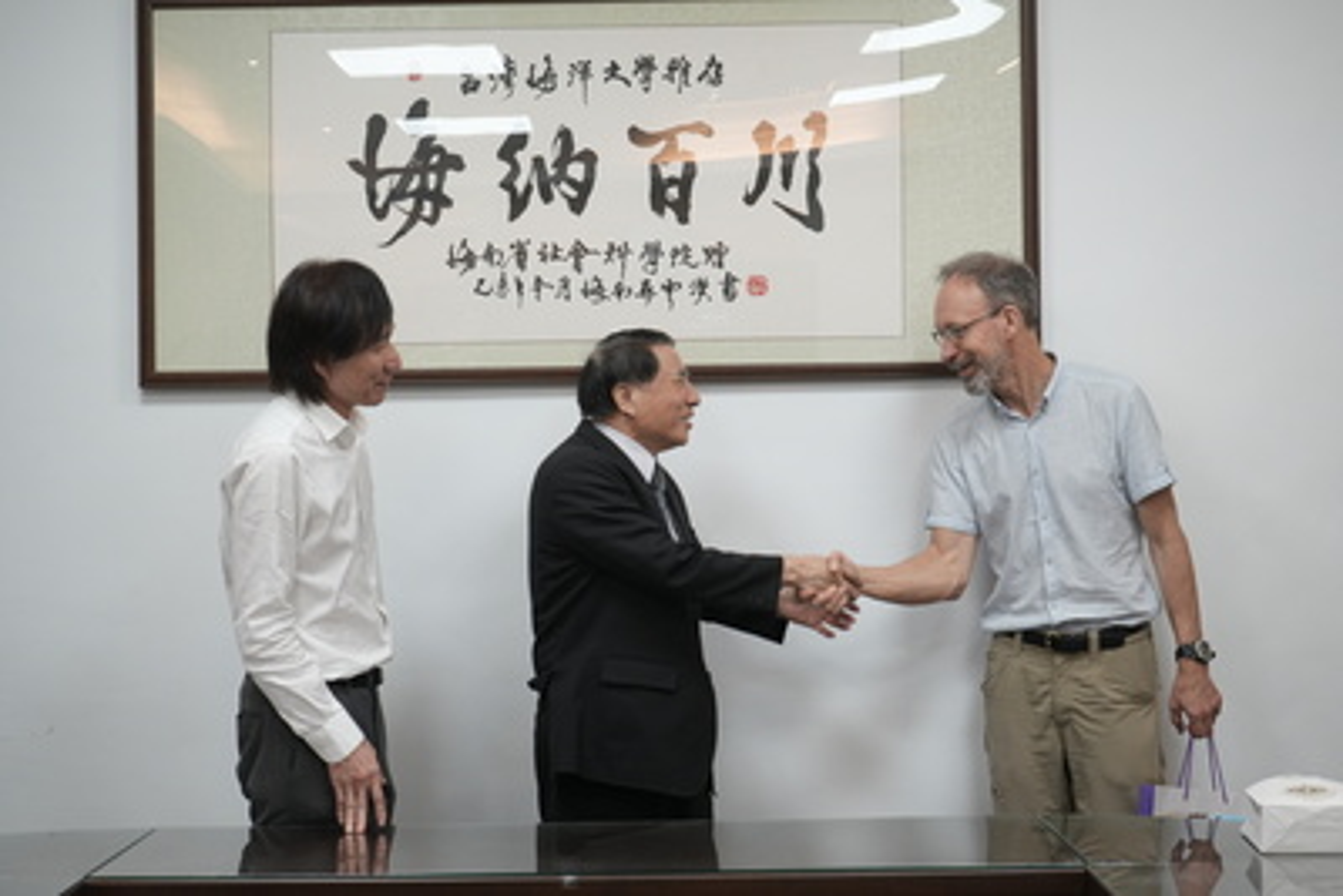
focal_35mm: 67
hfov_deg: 30.1
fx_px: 2500
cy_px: 448
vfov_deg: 20.3
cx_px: 672
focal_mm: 67
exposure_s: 1/80
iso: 1000
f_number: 5.6
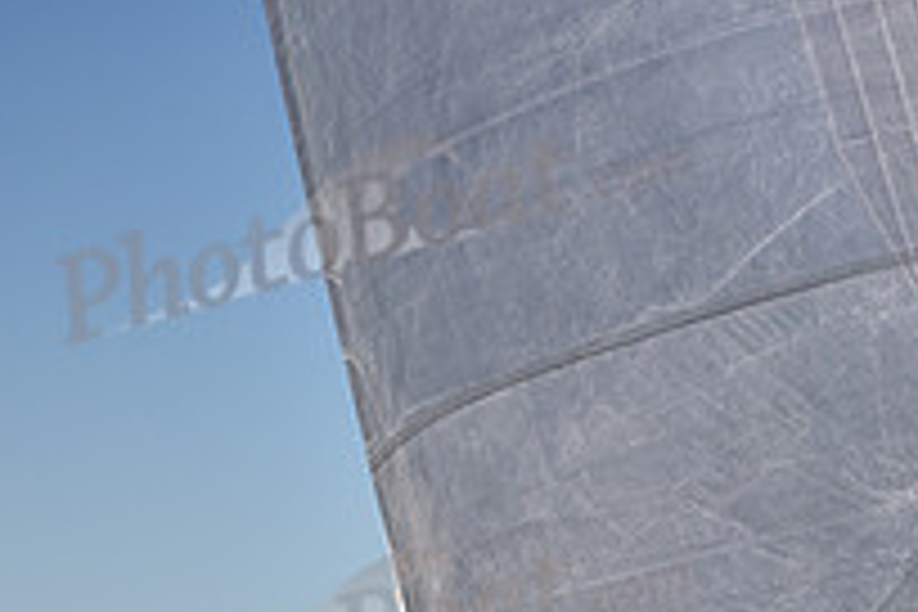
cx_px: 927
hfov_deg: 9.2
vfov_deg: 6.1
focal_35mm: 222
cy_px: 812
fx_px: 5661
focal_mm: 78
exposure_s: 1/800
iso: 200
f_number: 3.2
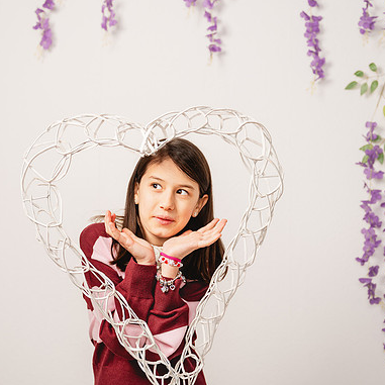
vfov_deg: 23.1
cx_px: 151
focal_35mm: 75
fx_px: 944
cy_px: 194
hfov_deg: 23.0
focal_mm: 58
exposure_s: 1/160
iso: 160
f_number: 3.5
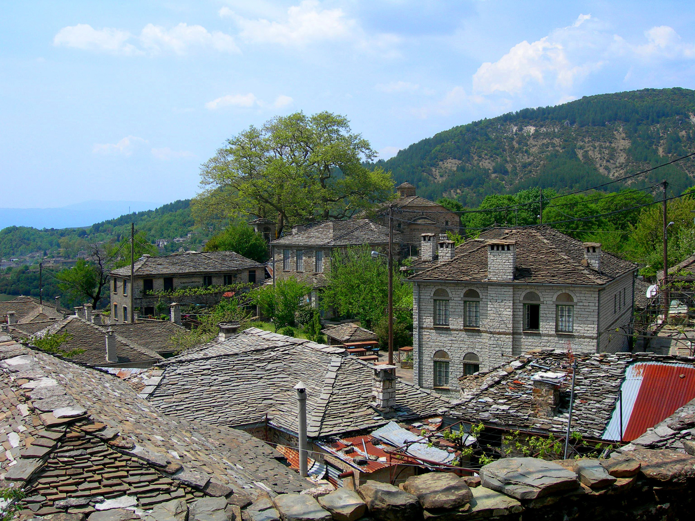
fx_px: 763
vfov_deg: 37.7
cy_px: 260
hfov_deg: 49.0
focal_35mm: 38
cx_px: 348
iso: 50
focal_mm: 7.8
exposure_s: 1/530
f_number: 4.8
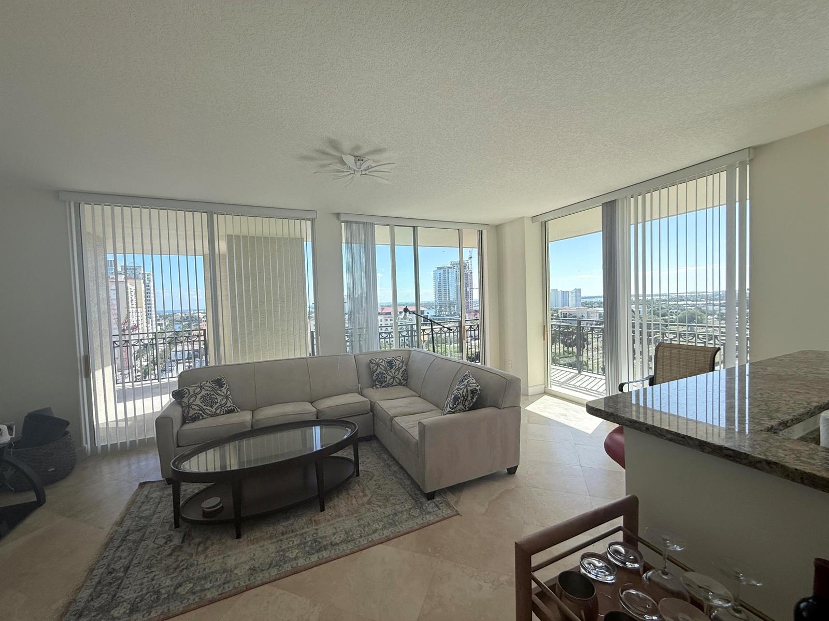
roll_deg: +0.8
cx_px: 414
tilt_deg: -0.6
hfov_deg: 102.1
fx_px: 335
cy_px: 310
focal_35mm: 14
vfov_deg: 85.7
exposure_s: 1/970
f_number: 2.2
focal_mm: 2.22
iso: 64
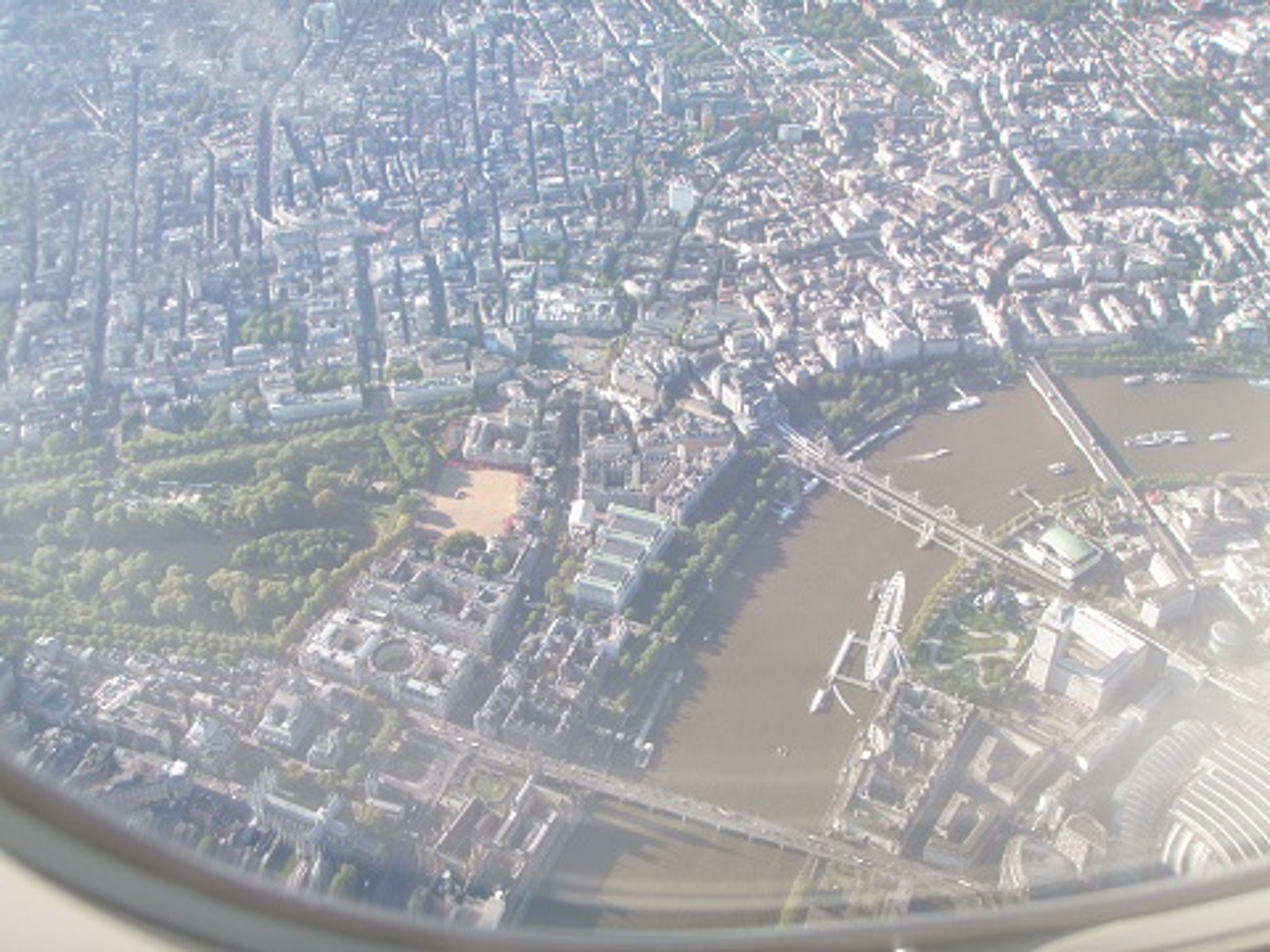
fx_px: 1394
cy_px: 476
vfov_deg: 37.7
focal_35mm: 38
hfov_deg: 49.0
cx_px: 635
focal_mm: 6.7
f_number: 3.5
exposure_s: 1/200
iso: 80
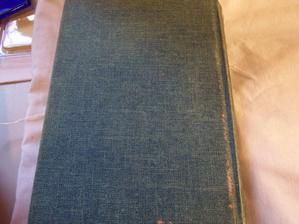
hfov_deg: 50.1
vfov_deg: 38.7
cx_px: 150
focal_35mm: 37
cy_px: 112
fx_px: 320
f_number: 2.8
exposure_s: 1/30
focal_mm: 5.6
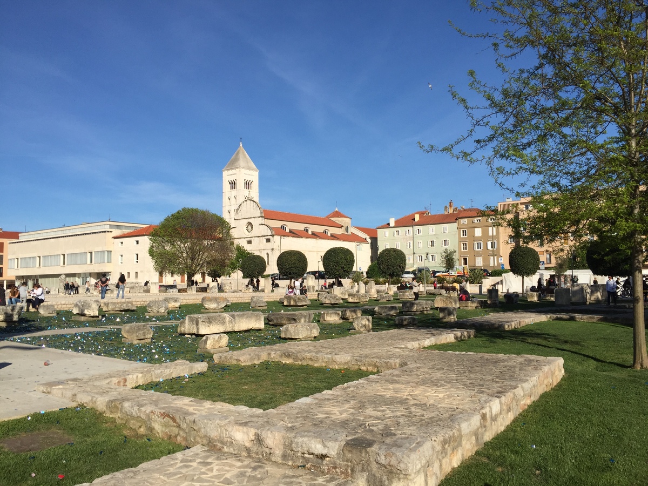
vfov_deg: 48.2
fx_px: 543
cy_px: 243
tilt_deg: +5.0
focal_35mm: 29
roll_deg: +0.9
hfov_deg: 61.7
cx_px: 324
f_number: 2.2
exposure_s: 1/3300
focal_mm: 4.15
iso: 32
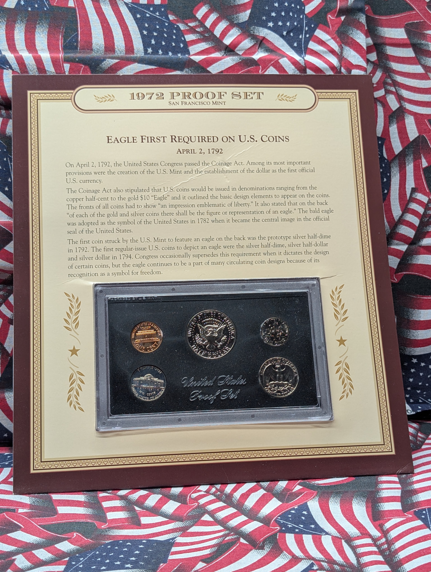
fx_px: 811
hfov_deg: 29.7
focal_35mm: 49
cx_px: 216
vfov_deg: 38.9
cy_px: 286
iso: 40
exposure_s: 1/54.4
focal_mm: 6.9
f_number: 1.68
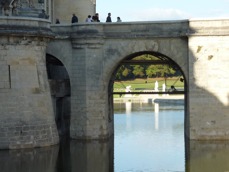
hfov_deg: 16.3
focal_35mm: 121
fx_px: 800
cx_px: 114
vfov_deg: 12.2
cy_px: 86
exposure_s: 1/320
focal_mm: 11
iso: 80
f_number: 4.1
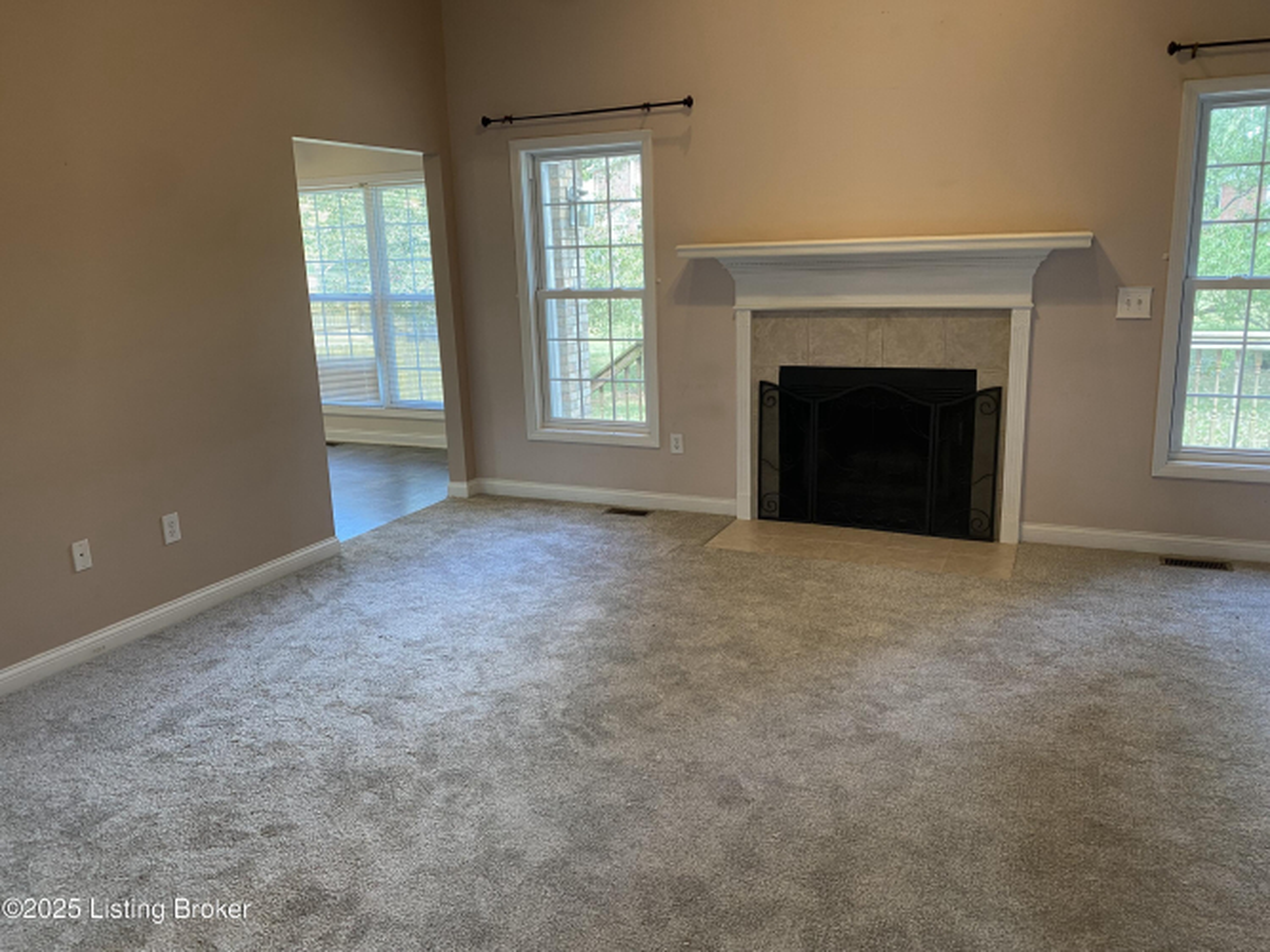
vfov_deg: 53.0
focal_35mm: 26
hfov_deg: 67.3
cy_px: 476
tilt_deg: -14.1
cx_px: 635
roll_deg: +1.8
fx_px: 954
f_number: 1.8
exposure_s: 1/60
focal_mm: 4.25
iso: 80
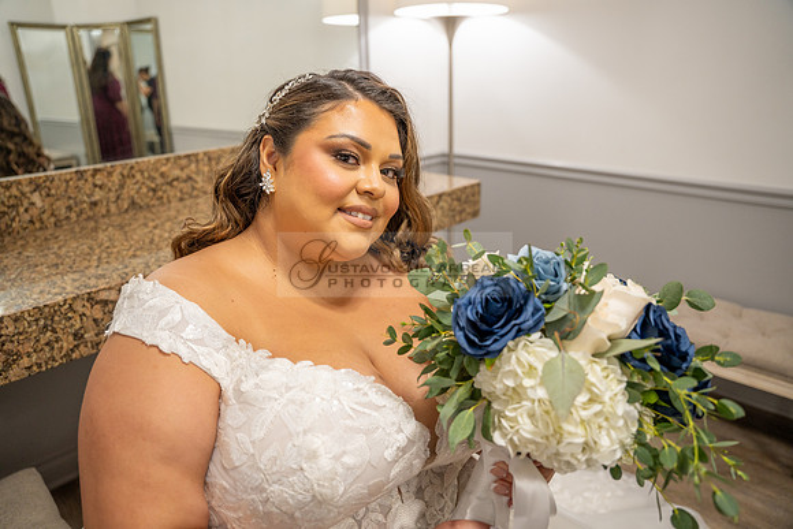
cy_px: 264
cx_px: 396
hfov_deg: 73.7
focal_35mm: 24
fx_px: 529
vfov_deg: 53.2
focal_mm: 24
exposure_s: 1/80
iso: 800
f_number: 2.8
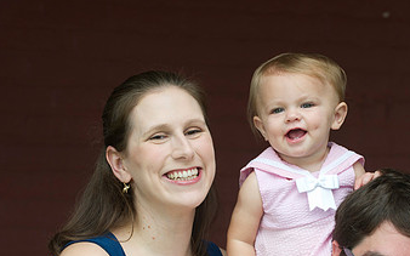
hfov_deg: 10.0
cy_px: 233
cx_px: 272
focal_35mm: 210
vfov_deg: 6.2
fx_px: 2346
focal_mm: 120
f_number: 5
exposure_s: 1/160
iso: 400
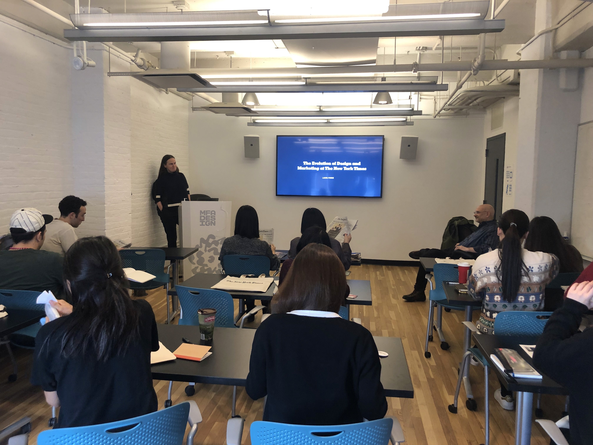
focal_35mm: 28
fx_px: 480
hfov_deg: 63.4
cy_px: 222
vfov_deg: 49.7
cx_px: 296
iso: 40
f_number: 1.8
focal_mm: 3.99
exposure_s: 1/17
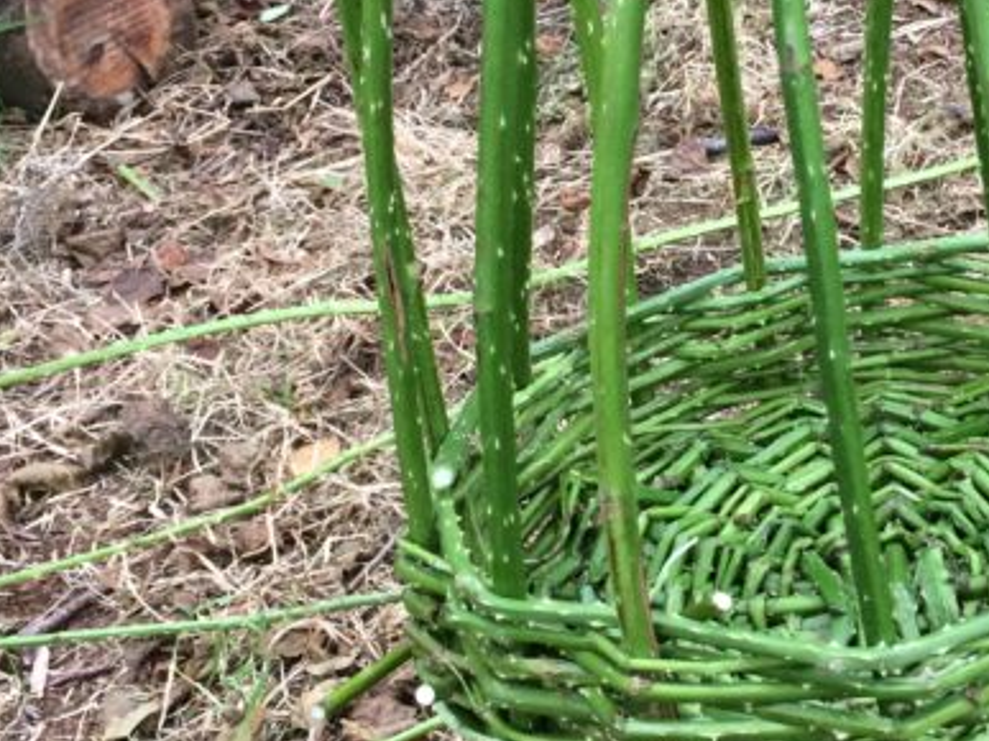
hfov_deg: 31.6
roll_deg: -1.5
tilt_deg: -34.8
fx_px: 1714
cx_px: 751
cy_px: 309
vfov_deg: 24.4
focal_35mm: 60
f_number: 2.2
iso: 125
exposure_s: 1/33
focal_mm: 4.15
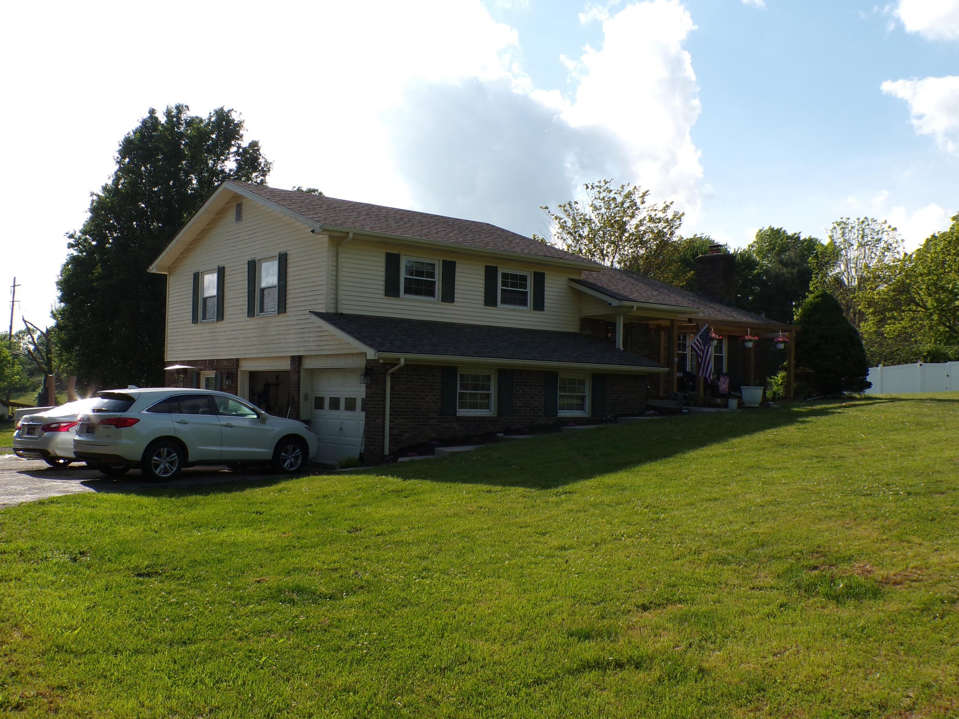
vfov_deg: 41.8
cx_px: 508
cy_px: 353
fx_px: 942
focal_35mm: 34
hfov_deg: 53.9
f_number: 4.8
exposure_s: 1/550
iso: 100
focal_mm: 5.8
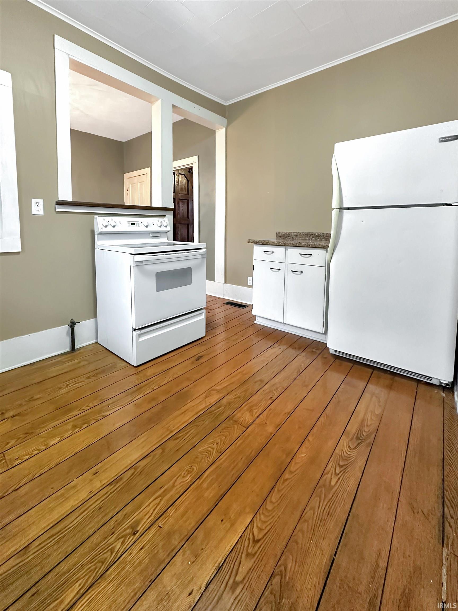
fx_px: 247
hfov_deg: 85.7
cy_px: 306
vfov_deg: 102.1
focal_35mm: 14
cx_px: 229
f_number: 2.2
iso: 400
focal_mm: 2.22
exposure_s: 1/60
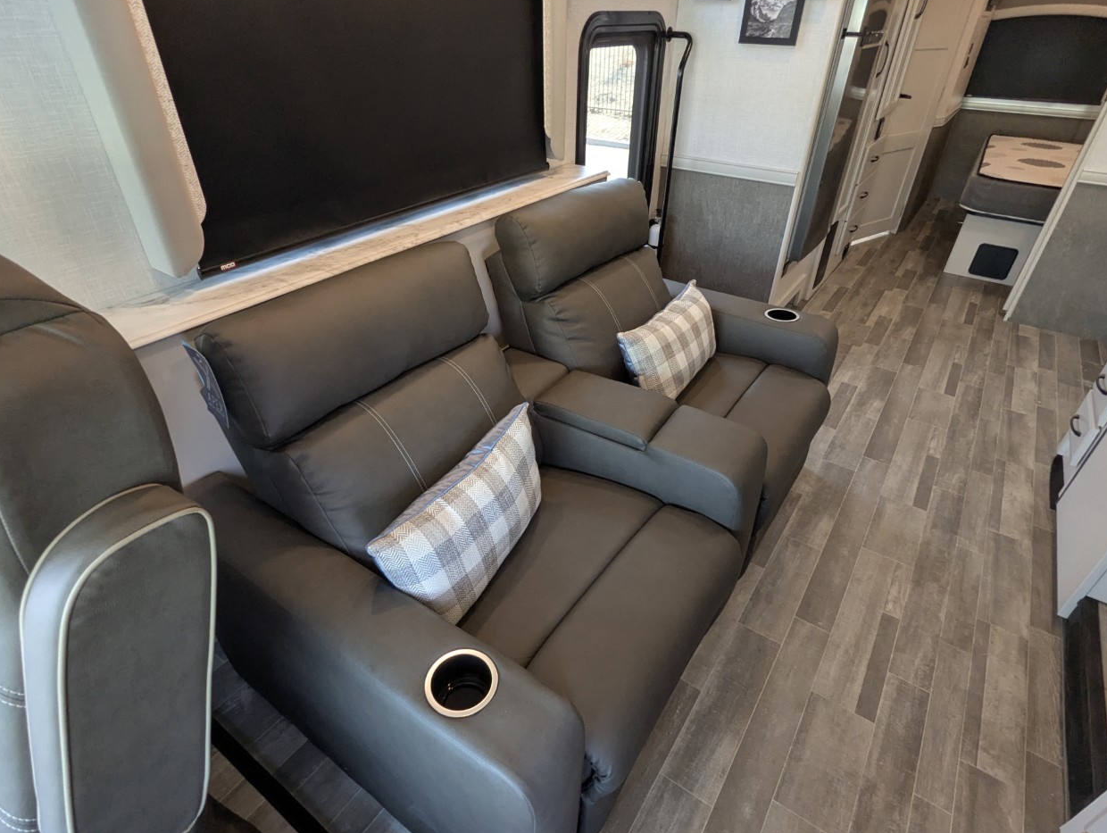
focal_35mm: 18
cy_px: 427
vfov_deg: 71.7
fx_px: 576
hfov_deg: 87.7
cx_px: 557
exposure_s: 1/97.9
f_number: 2.2
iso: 253
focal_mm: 2.35
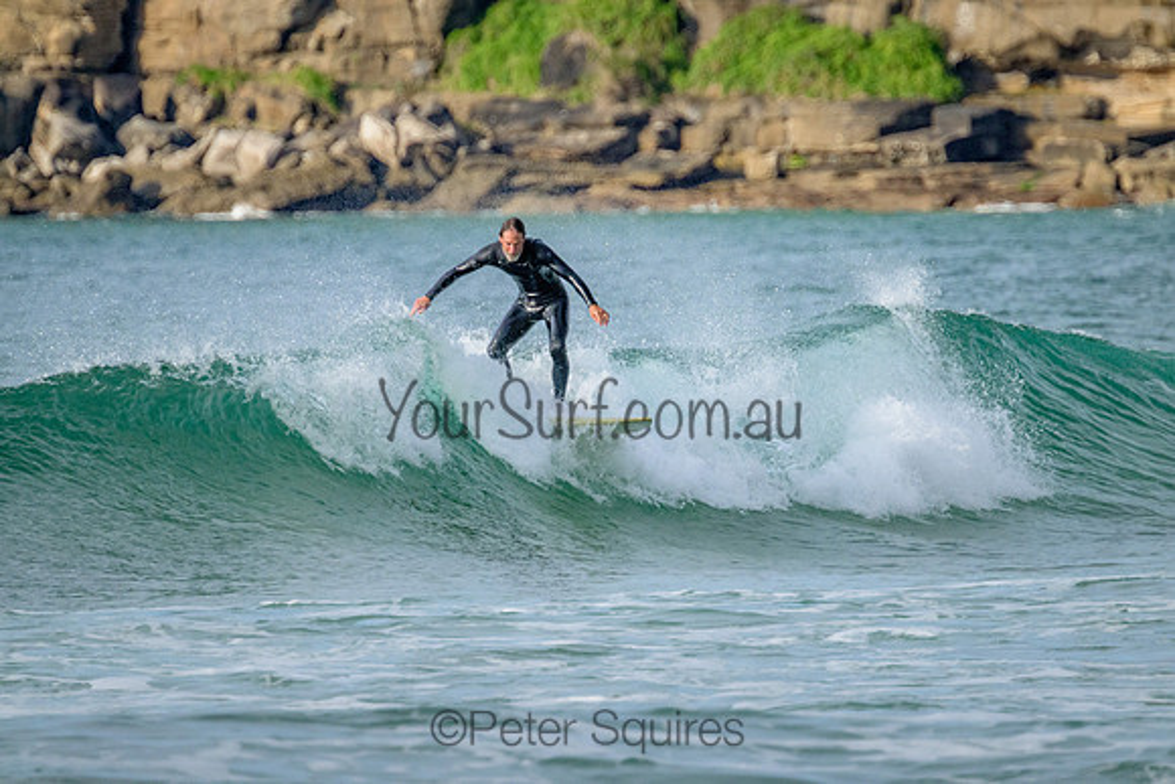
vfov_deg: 1.7
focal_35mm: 800
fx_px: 26116
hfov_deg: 2.6
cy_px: 392
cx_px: 588
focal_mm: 800
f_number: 11
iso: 2800
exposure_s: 1/1250
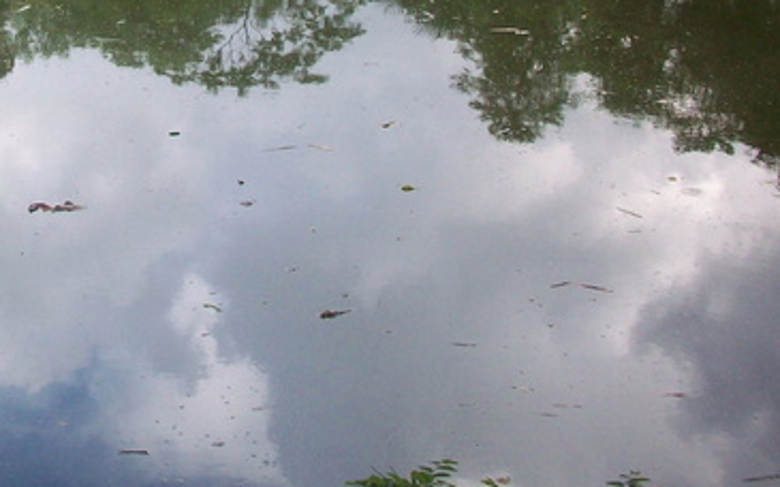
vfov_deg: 14.9
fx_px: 1807
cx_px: -9
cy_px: -79
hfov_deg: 23.3
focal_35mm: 85
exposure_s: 1/280
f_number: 2.8
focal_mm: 6.2
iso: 80
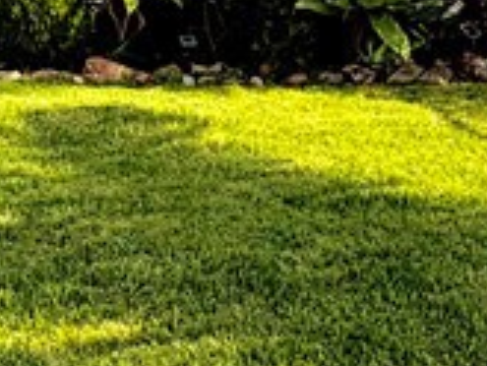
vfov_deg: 16.3
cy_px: -77
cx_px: 248
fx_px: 1225
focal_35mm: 87
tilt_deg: -2.6
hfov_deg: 22.5
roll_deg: +0.3
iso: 20
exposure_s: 1/888
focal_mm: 2.22
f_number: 2.2
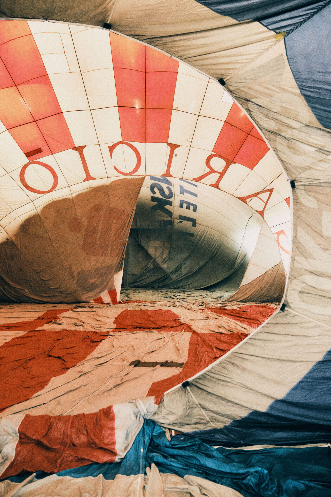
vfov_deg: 73.7
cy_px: 248
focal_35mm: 24
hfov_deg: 53.1
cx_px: 166
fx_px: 331
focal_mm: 16
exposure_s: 1/125
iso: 1600
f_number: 2.8
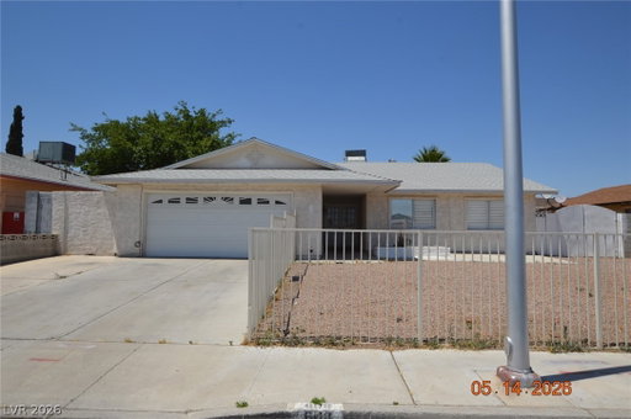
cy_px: 210
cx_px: 316
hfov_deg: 81.3
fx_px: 368
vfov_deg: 59.4
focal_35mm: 21
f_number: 11
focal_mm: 14
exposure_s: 1/200
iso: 100
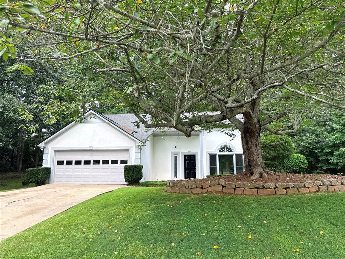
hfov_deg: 71.6
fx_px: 239
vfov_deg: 56.8
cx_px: 172
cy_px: 130
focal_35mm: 24
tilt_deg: +11.0
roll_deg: +0.0
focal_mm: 6.76
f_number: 1.78
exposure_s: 1/491
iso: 80
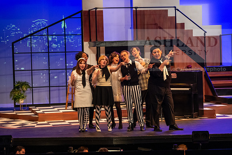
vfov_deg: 12.2
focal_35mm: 112
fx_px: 722
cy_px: 78
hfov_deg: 18.3
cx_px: 116
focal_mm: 112
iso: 3200
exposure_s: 1/200
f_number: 3.2
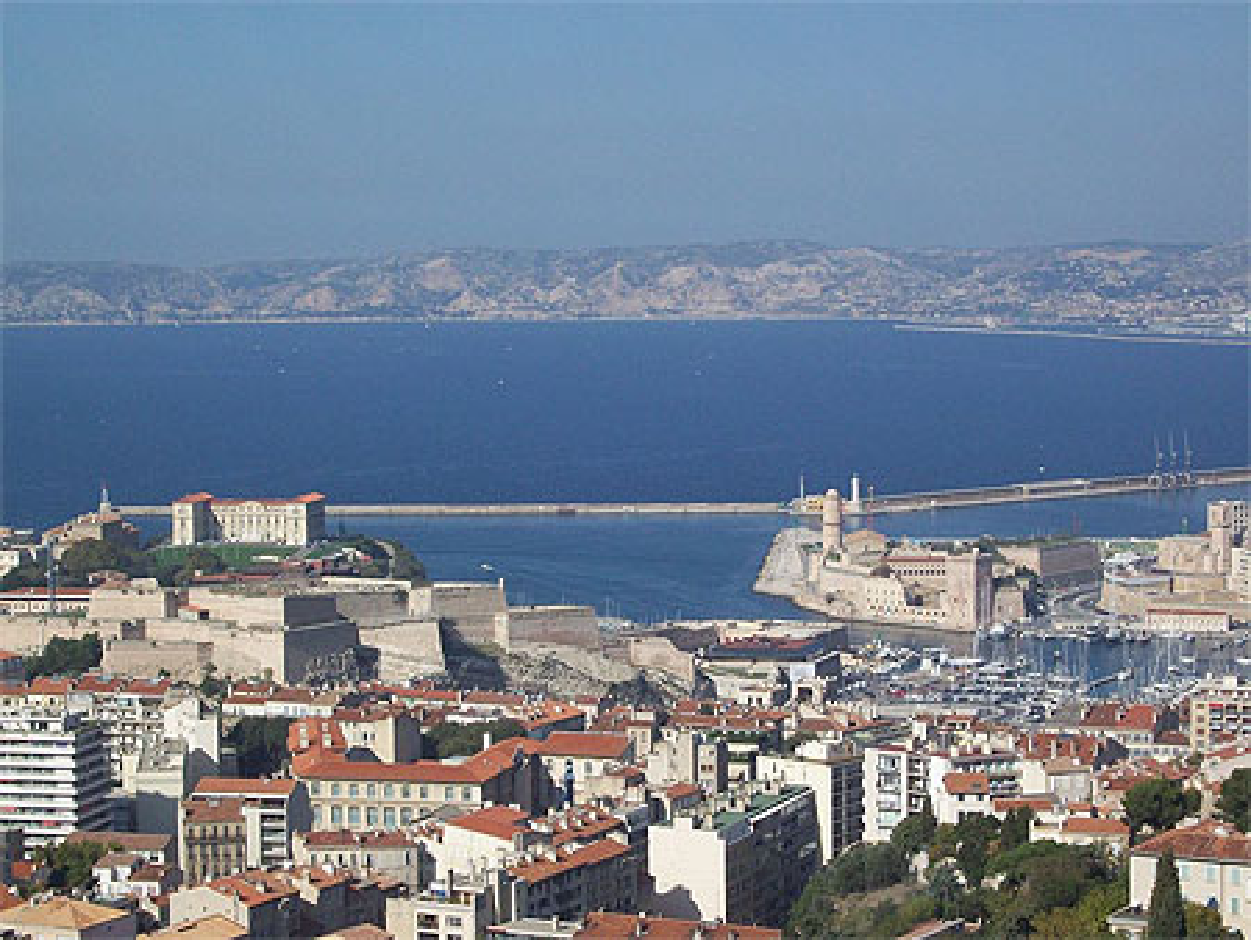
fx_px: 3146
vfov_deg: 17.0
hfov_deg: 22.5
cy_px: 470
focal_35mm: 87
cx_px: 626
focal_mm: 14.3
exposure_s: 1/430
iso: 80
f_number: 7.6
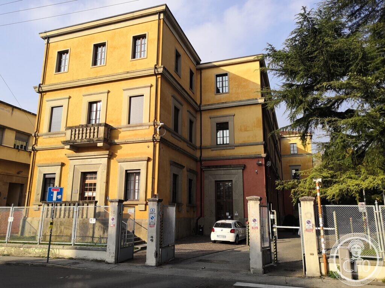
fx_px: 300
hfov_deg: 65.3
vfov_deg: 51.4
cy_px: 144
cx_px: 192
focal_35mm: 27
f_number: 1.8
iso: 50
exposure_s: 1/1000
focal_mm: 3.95
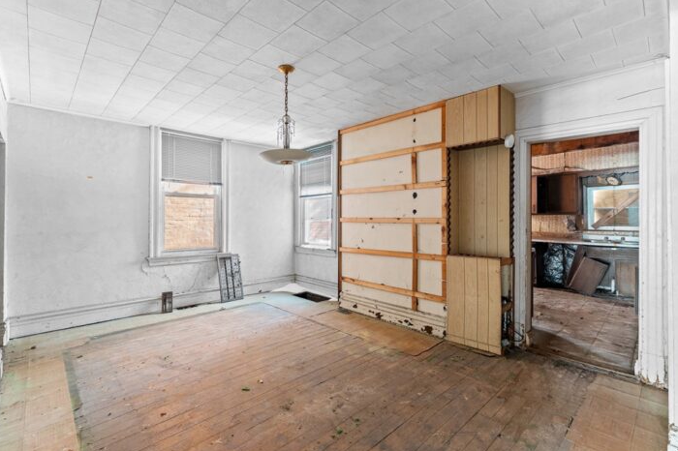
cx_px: 334
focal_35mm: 16
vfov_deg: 73.7
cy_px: 233
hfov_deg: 96.8
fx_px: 301
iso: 1250
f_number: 5
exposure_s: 1/2.5
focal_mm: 14
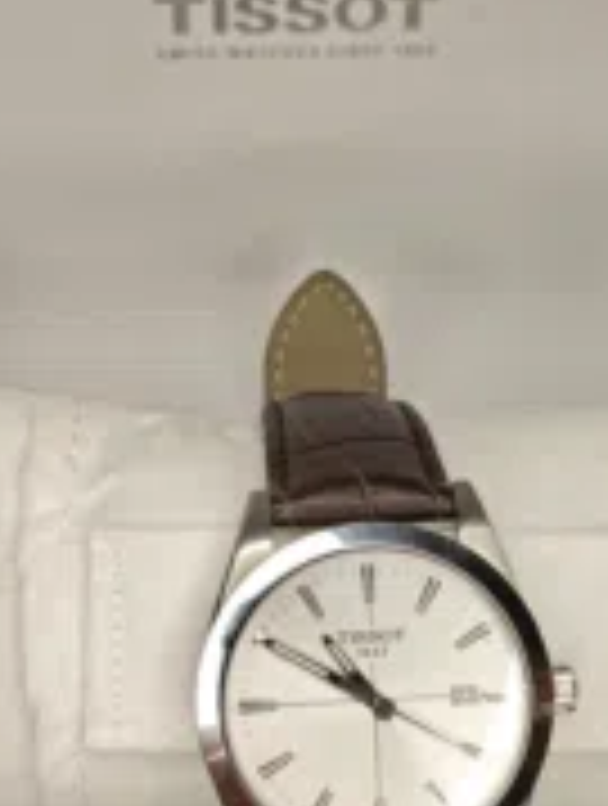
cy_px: 491
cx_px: 315
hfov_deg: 19.0
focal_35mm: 78
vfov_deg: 24.9
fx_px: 1820
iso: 250
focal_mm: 4.94
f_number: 1.5
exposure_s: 1/200
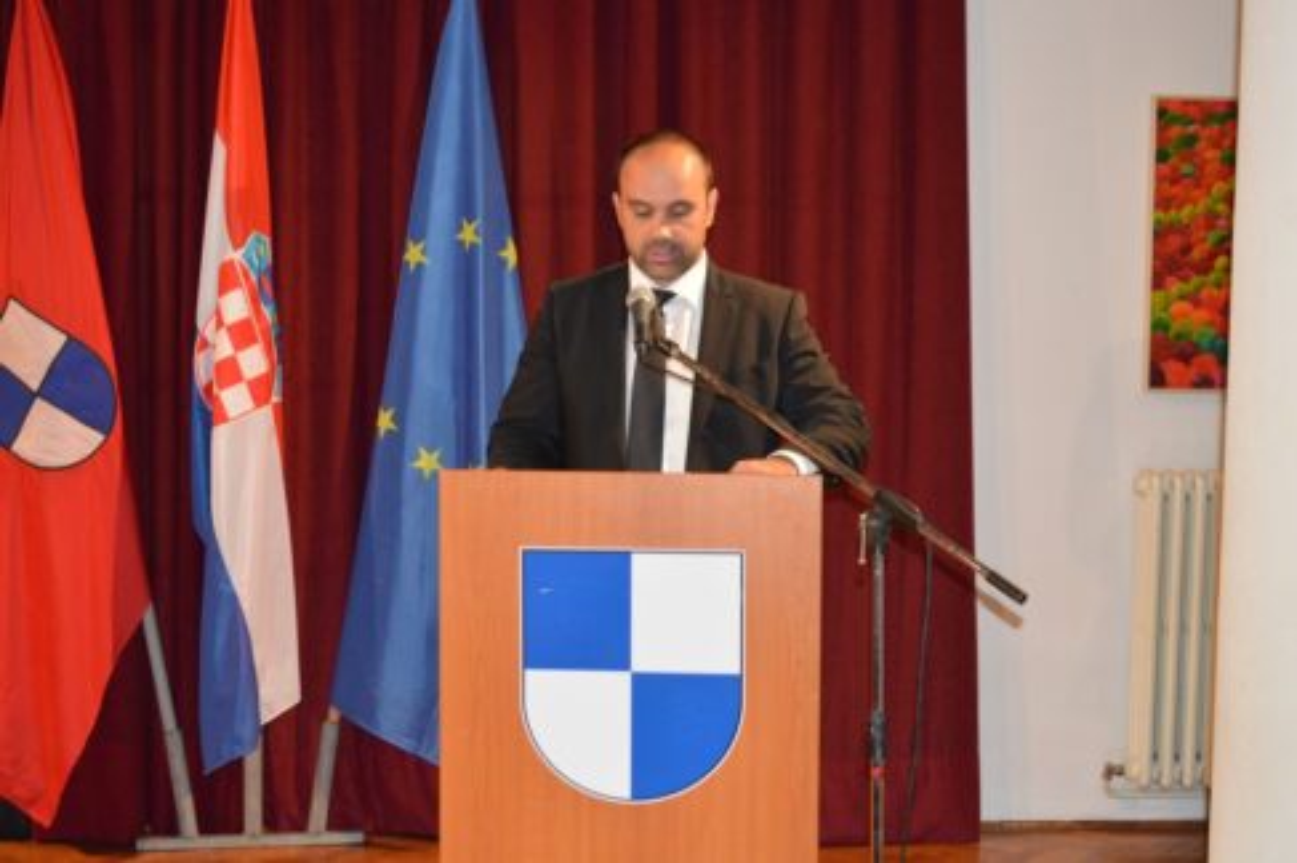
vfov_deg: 22.6
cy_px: 432
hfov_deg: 33.4
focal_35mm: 60
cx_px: 648
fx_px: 2160
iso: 2500
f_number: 5.3
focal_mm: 40
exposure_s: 1/60
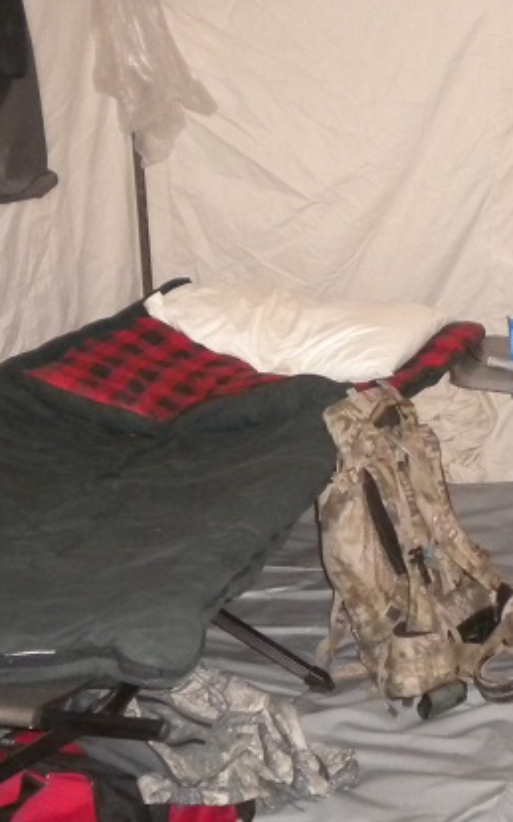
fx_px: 1500
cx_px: 485
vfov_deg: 30.6
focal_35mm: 67
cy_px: 460
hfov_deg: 19.0
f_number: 3.1
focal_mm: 6.3
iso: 402
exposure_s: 1/30
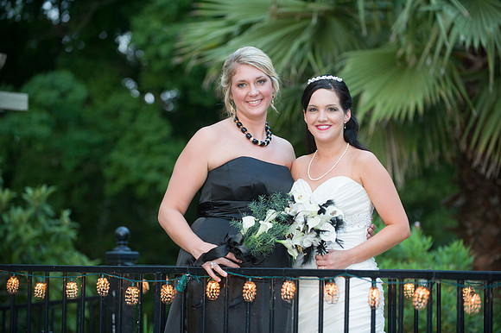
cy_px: 166
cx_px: 250
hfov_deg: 17.7
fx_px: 1613
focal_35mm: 116
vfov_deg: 11.8
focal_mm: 116
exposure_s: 1/160
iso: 1250
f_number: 2.8
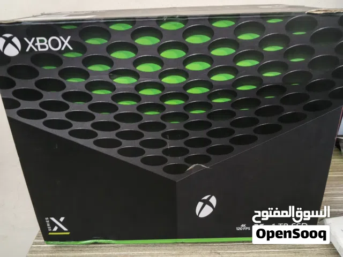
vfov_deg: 58.9
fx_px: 228
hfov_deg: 73.9
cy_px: 128
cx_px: 172
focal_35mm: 23
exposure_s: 1/20
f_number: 1.6
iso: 2587
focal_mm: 4.09
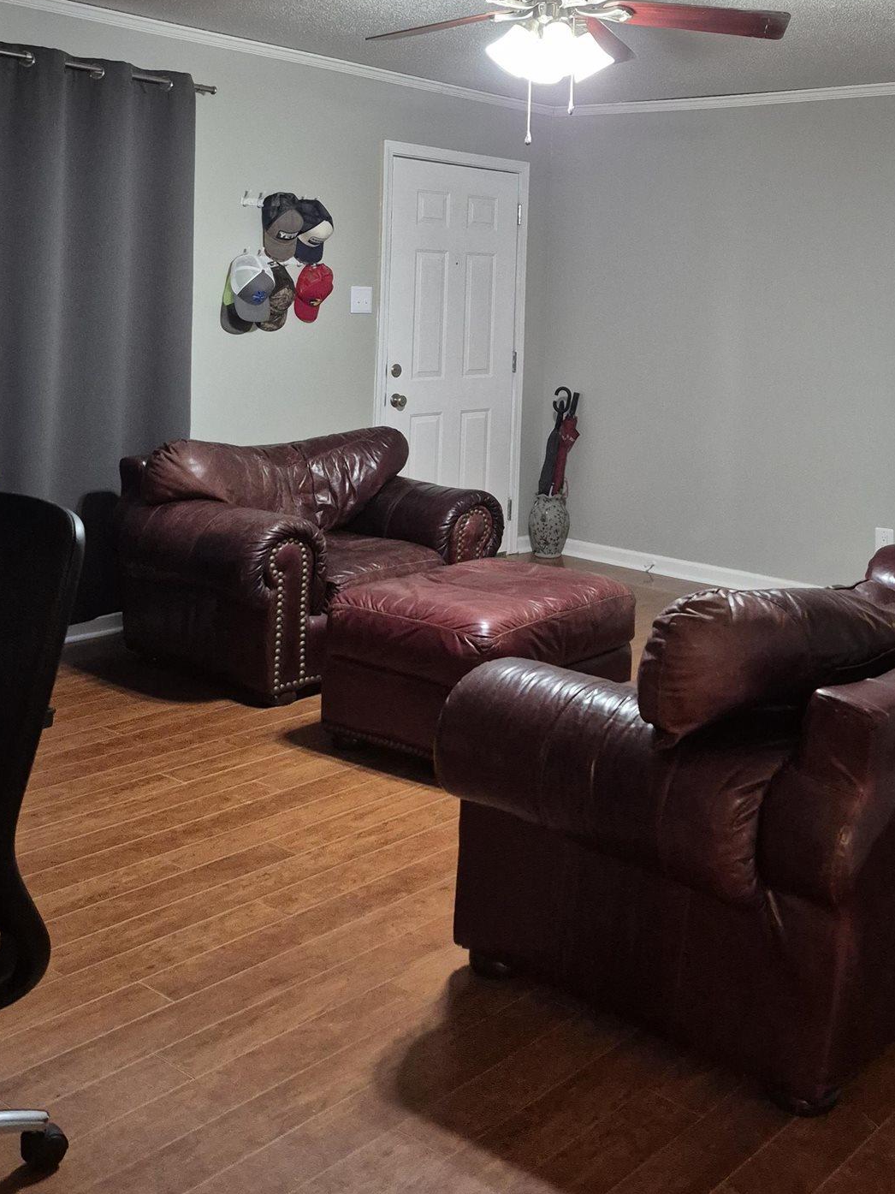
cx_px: 620
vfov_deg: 46.9
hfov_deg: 37.2
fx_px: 1310
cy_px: 277
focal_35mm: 38
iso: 800
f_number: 1.8
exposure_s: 1/120
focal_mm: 5.4
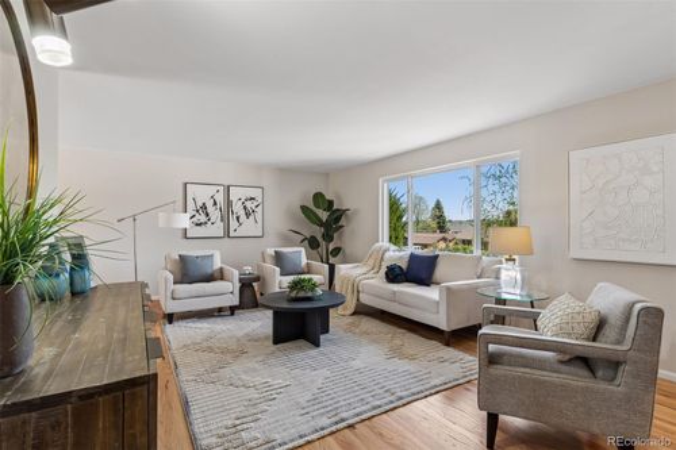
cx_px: 338
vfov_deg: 67.3
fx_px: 338
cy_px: 225
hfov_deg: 90.0
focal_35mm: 18
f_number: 8
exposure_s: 1/25
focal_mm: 18
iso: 400
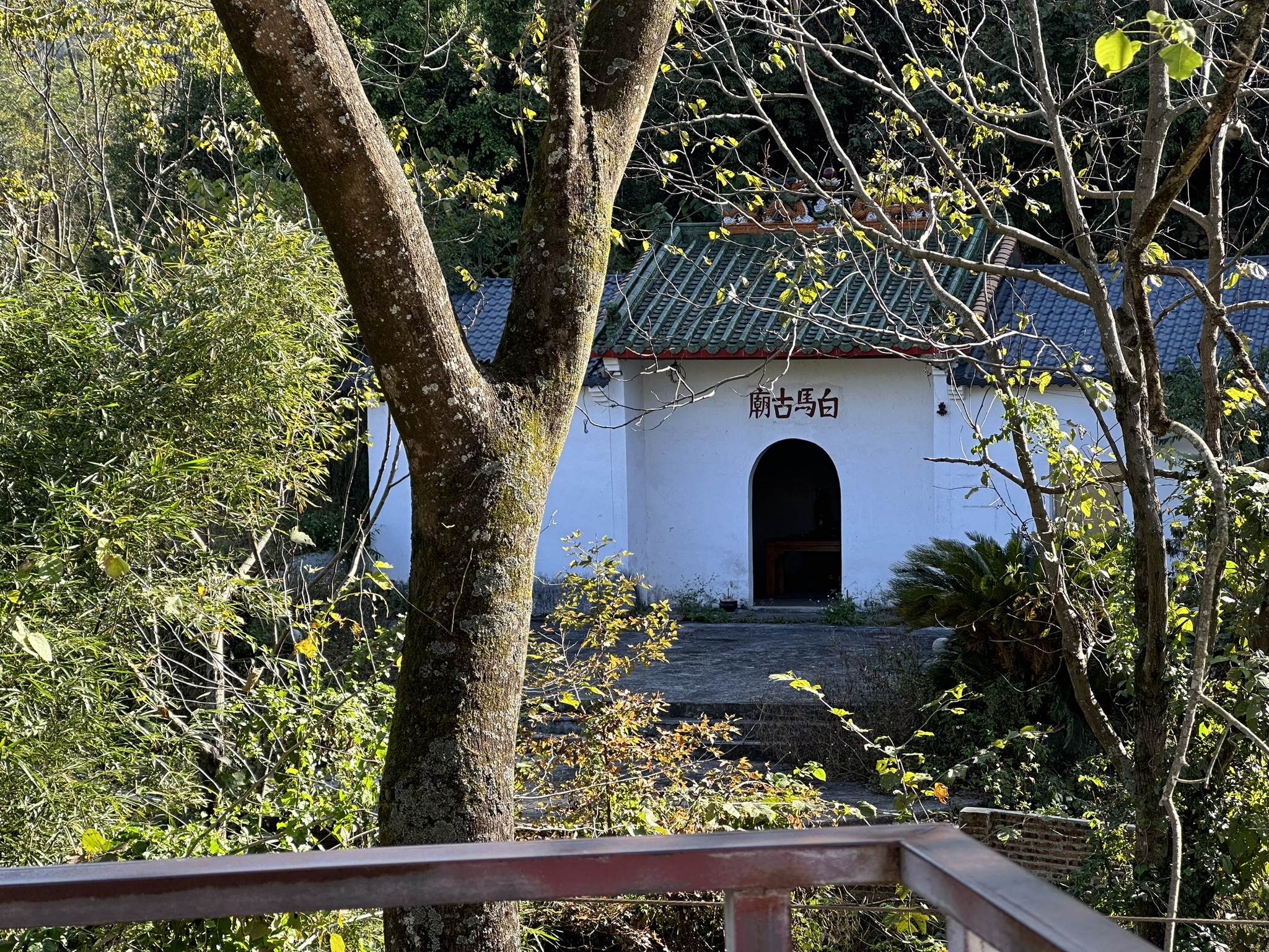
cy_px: 476
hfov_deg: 25.3
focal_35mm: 77
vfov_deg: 19.1
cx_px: 634
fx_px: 2823
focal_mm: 9
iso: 32
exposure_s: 1/110
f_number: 2.8
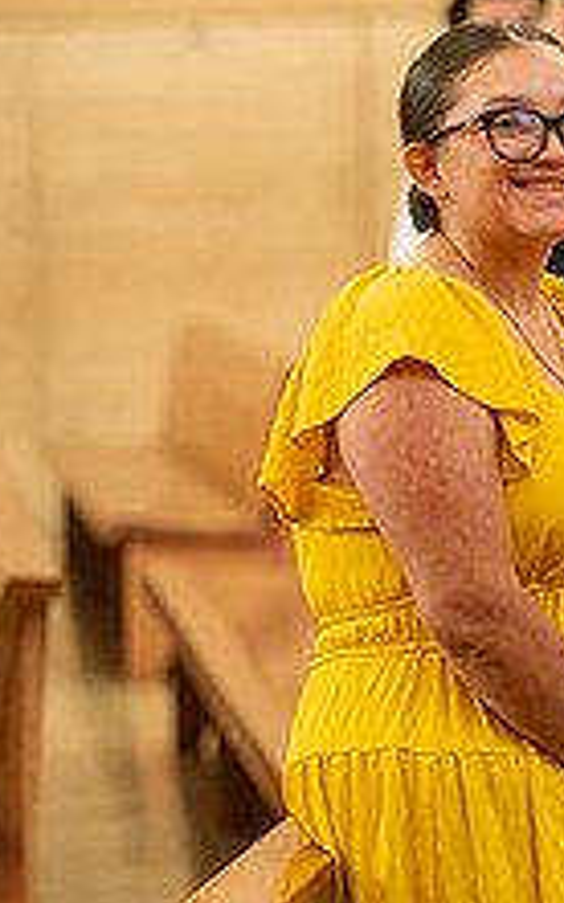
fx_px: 6448
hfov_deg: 4.9
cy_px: 259
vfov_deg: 8.0
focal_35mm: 262
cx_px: 1120
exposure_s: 1/80
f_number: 2.8
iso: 2000
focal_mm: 98
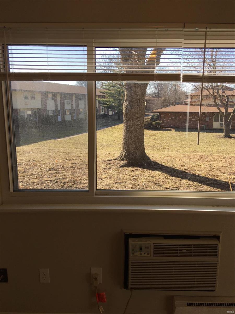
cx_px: 118
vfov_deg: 61.7
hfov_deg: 48.2
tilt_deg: -13.7
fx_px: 262
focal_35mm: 29
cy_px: 157
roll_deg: -0.8
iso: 25
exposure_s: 1/513
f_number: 2.2
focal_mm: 4.15
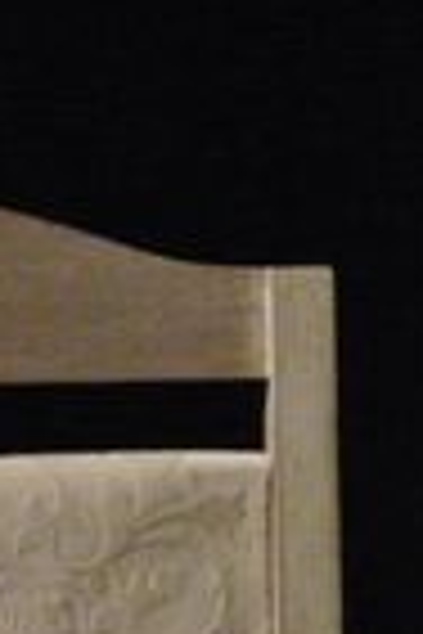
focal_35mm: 1056
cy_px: 749
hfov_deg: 1.3
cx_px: 306
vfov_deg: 2.0
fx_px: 18611
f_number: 5
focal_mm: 69
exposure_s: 1/125
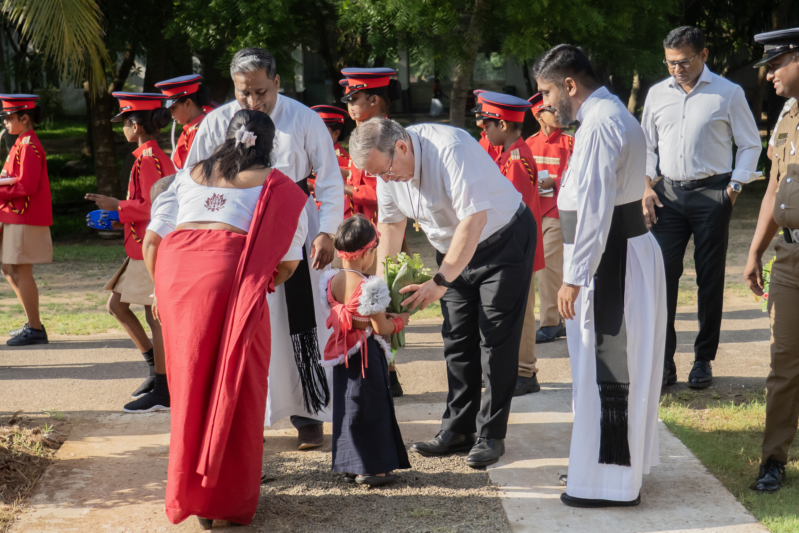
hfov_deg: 53.1
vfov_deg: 36.9
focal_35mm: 36
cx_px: 400
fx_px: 799
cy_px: 266
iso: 2000
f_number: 4
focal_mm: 24
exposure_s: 1/5000
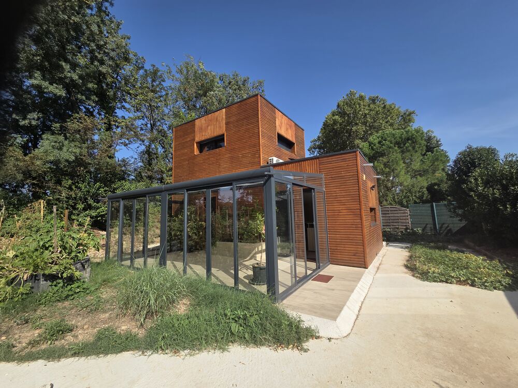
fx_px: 195
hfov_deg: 106.2
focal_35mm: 13
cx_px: 259
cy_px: 194
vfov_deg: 89.9
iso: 50
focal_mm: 2.2
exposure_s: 1/2169
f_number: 2.2
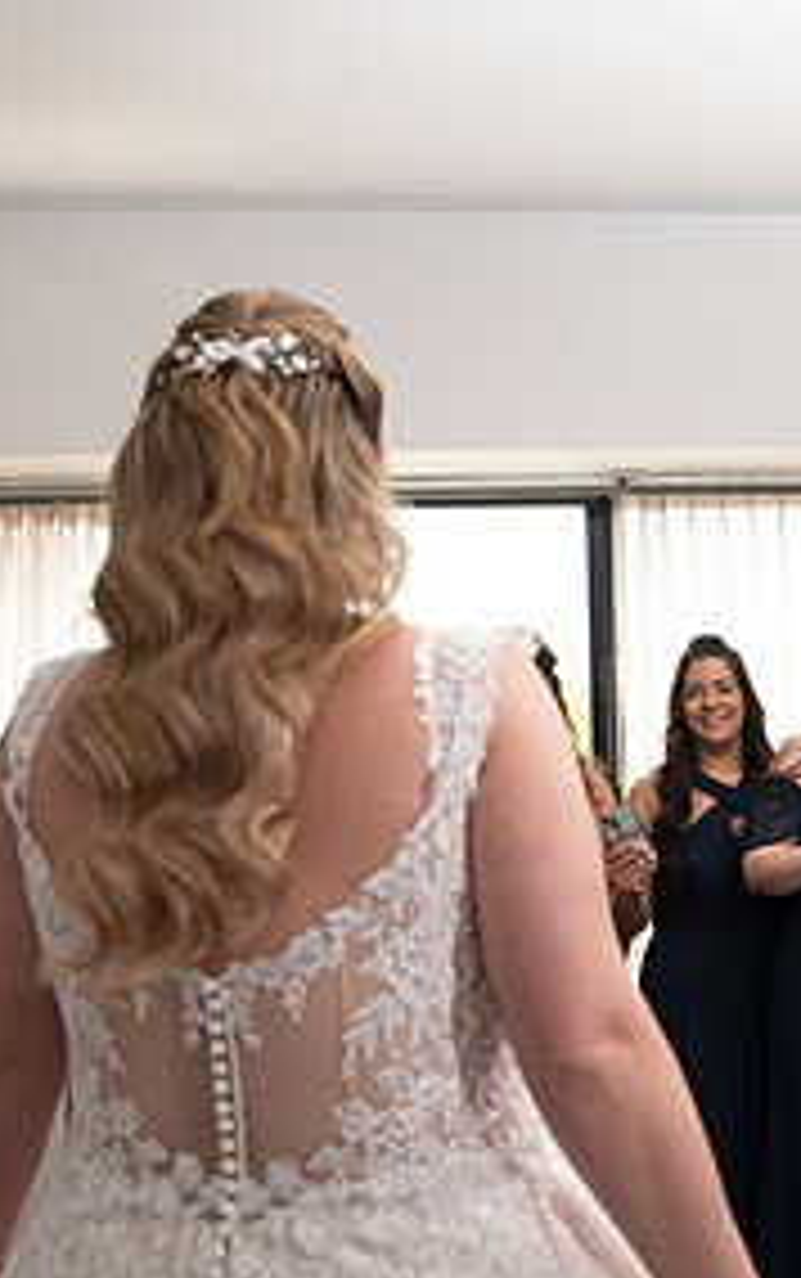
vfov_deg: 37.3
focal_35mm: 54
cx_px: 639
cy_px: 792
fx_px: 1882
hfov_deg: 23.7
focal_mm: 26
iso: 1600
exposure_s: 1/1600
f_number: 2.8
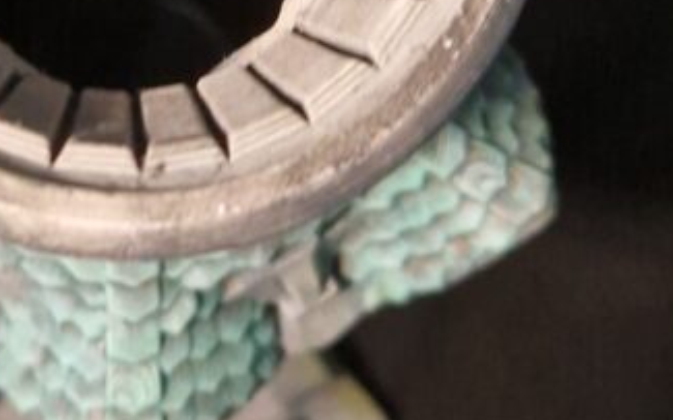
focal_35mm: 60
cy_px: -130
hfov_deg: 33.0
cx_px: 130
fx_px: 1100
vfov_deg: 19.8
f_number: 1.8
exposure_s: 1/17
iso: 320
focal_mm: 5.4
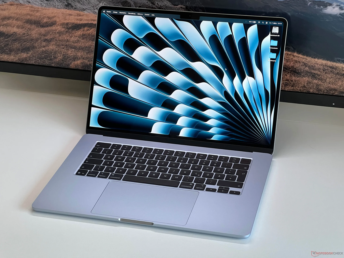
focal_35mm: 77
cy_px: 129
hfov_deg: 25.3
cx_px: 172
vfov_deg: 19.1
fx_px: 765
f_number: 2.8
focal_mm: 9
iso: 200
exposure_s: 1/99
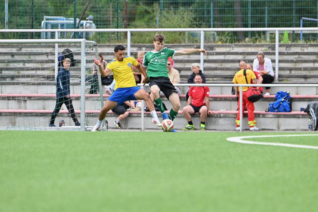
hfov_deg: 6.9
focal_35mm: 300
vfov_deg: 4.6
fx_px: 2650
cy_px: 106
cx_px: 159
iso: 720
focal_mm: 300
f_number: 5.6
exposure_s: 1/1600
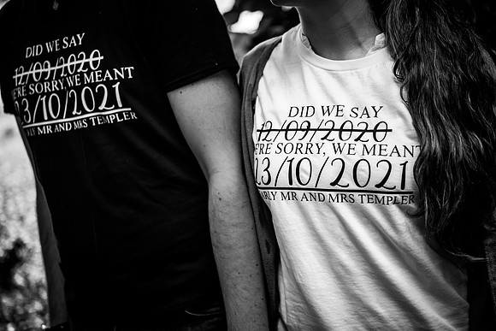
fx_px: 827
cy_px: 166
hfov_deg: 33.4
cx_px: 248
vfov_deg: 22.6
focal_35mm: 60
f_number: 3.2
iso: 500
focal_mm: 60
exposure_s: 1/80
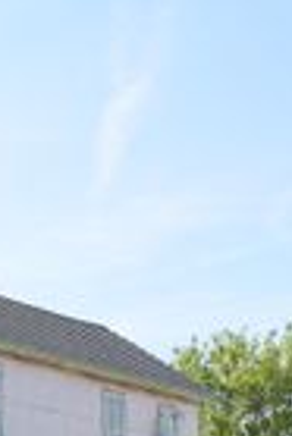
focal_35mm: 108
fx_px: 1311
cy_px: 463
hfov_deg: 12.3
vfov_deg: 18.3
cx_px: -110
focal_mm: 20
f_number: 8
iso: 200
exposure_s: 1/250
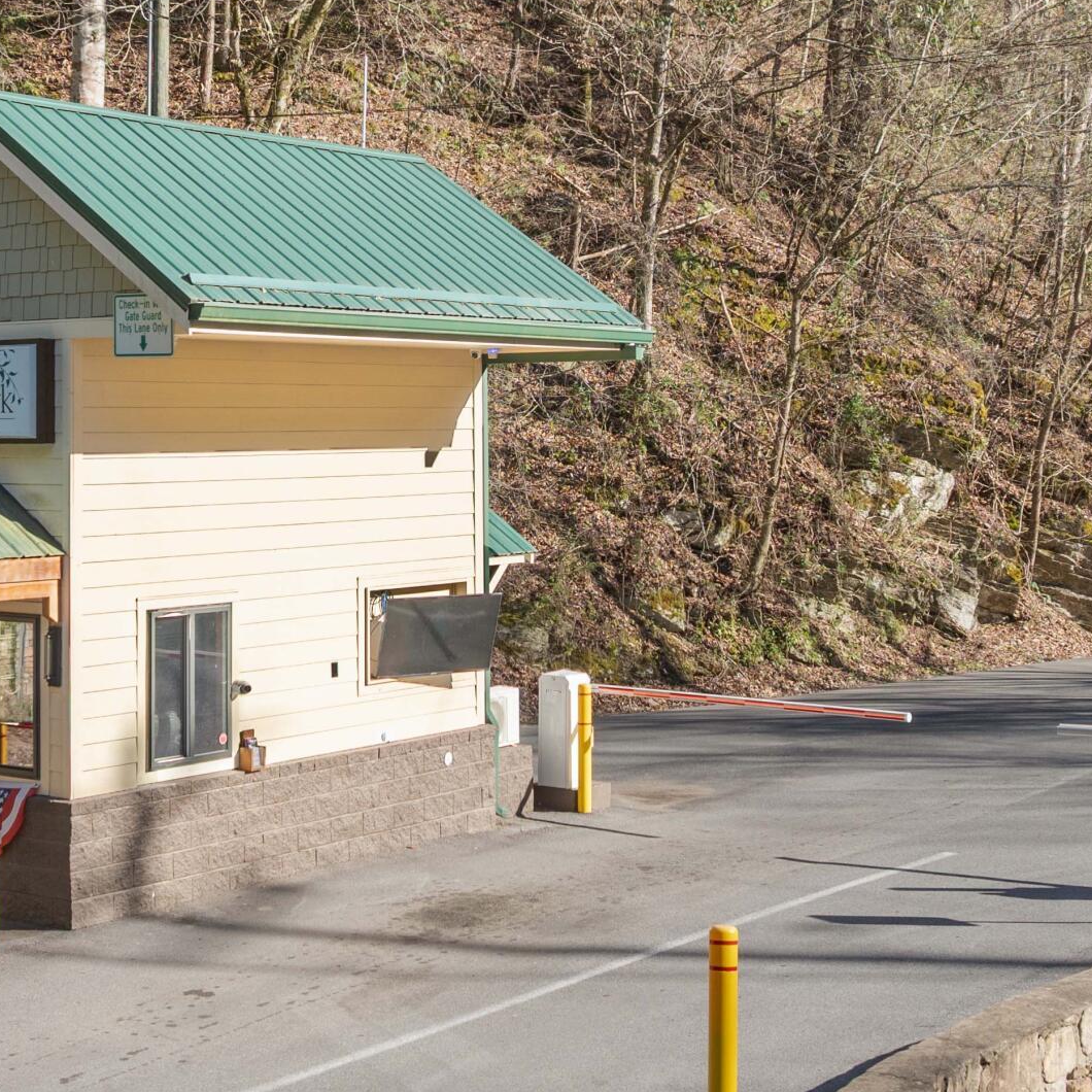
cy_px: 387
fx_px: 2141
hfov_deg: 28.6
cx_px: 467
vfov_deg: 28.5
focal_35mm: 60
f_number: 2.8
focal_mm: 12.29
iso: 120
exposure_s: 1/25
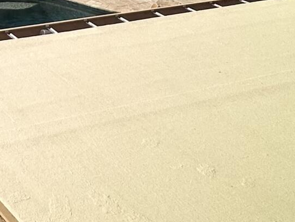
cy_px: -136
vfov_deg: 16.7
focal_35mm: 78
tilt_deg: -7.8
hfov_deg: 21.8
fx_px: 665
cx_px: -117
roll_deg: -1.1
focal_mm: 2.22
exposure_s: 1/1335
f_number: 2.2
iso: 40
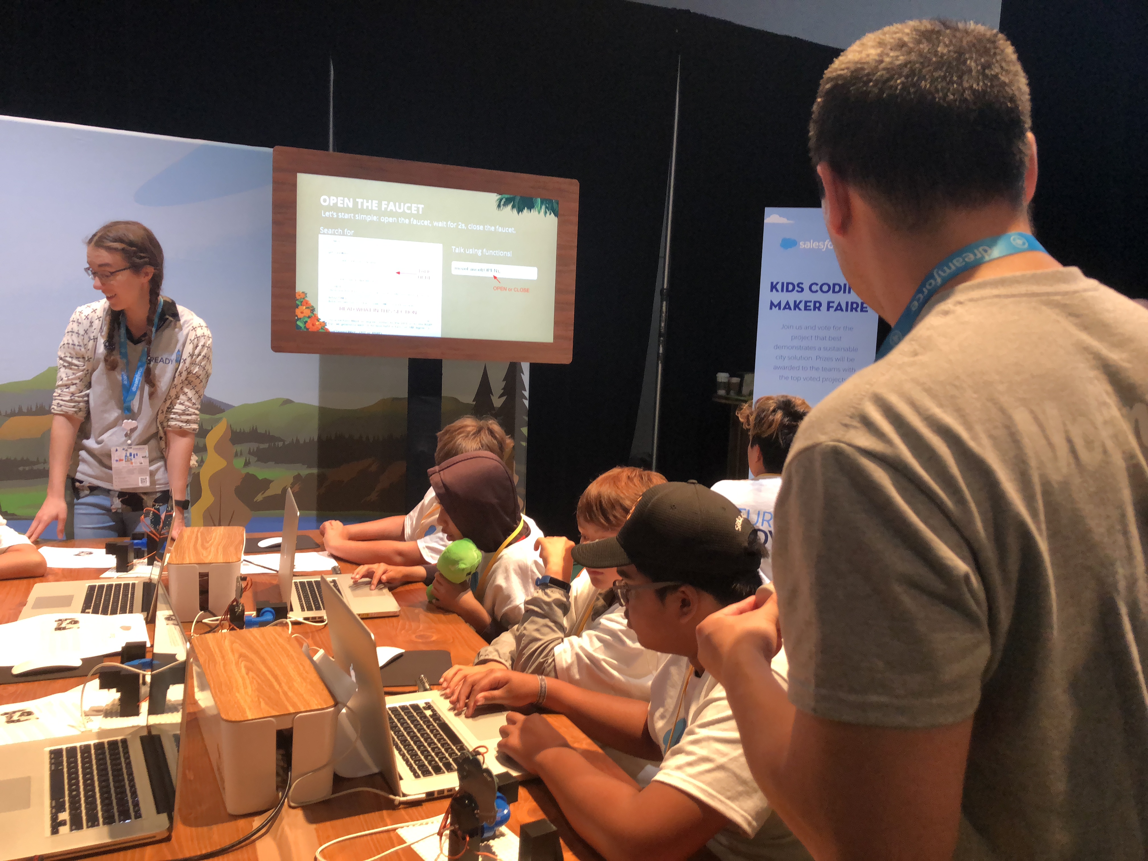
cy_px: 430
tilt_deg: -6.6
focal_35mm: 28
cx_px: 574
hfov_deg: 63.4
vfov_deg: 49.7
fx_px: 929
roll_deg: -3.1
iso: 125
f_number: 1.8
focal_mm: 3.99
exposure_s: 1/120
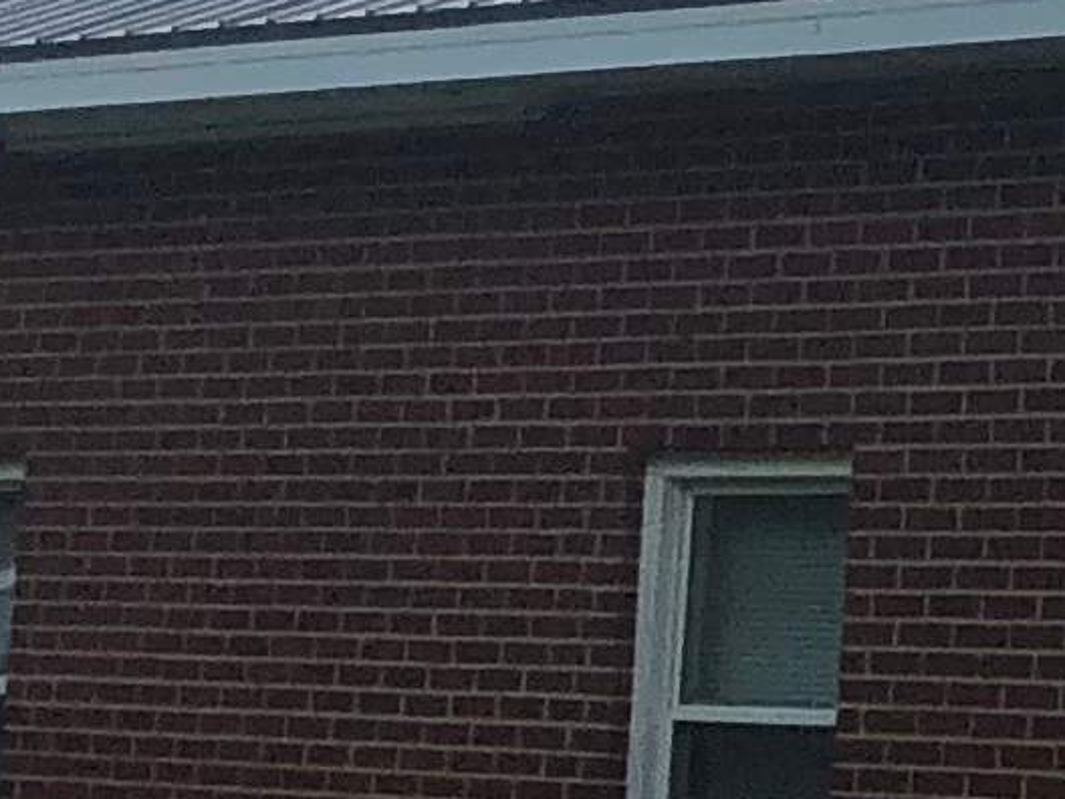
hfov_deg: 8.6
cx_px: 2334
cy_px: 56
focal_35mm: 214
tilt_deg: +5.1
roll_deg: -3.3
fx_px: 6584
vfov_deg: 6.9
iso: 25
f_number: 1.8
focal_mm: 3.99
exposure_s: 1/3472
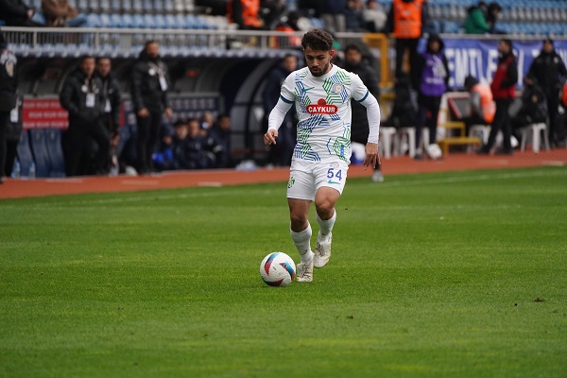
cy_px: 189
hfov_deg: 5.2
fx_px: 6300
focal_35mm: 400
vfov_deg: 3.4
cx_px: 284
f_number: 5.6
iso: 4000
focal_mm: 400
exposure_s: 1/2000
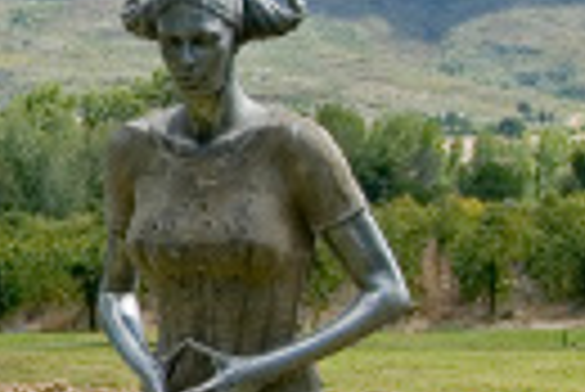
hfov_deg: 10.4
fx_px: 3123
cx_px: -225
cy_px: 194
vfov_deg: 7.2
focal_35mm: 192
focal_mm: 26
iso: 100
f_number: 6.3
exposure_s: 1/160
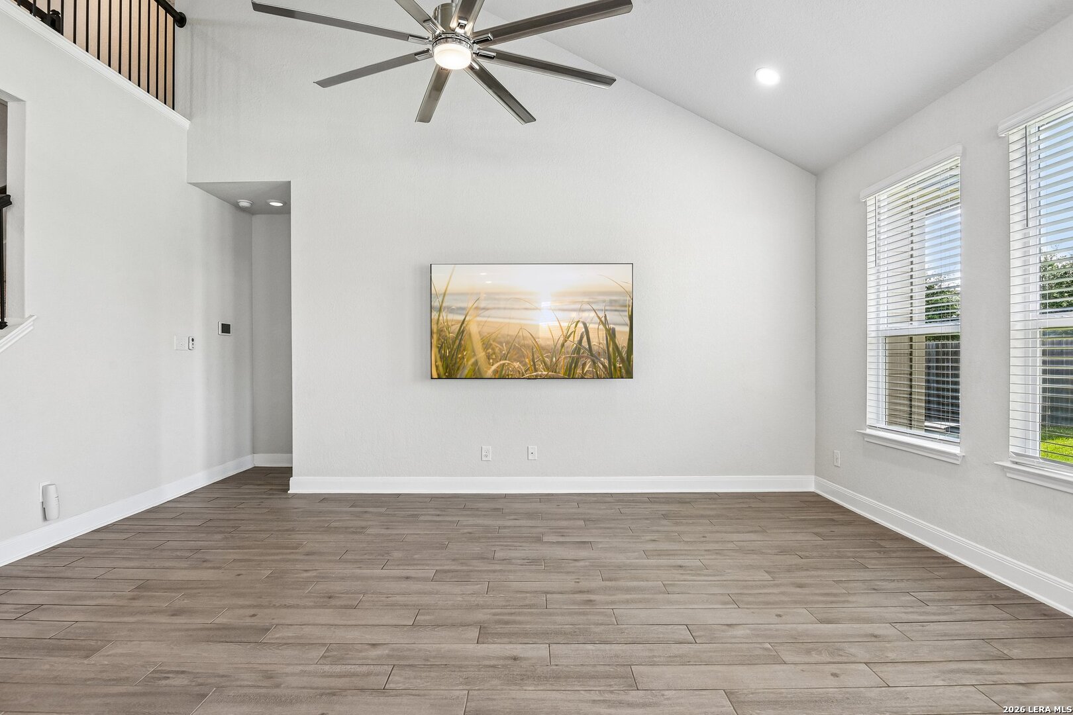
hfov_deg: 93.3
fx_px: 507
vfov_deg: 70.4
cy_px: 358
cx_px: 536
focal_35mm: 17
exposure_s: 1/25
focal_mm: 17
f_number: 8
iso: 400
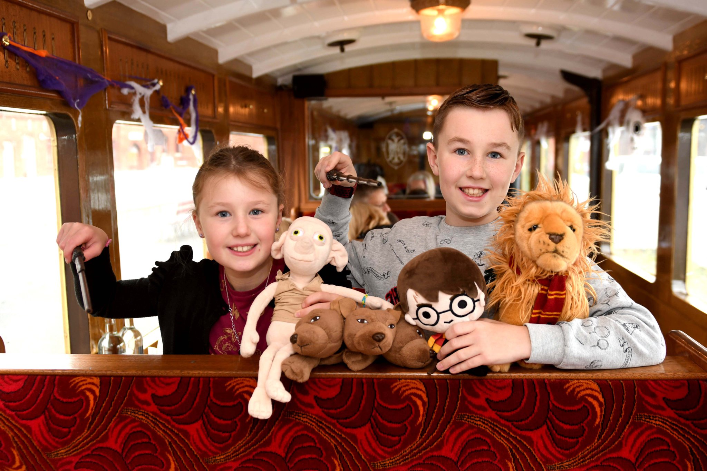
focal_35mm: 36
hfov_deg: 53.1
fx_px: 707
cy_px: 236
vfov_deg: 36.9
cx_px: 354
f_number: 2.8
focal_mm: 24
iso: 500
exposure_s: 1/50
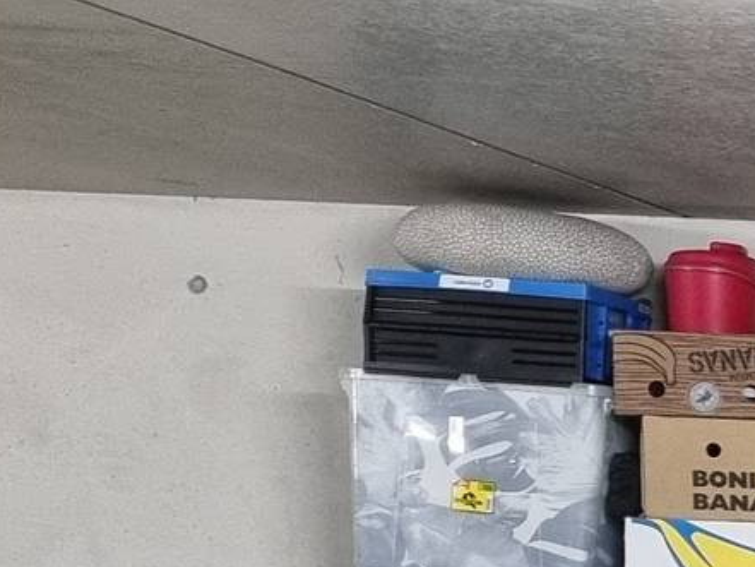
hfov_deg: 10.3
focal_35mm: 151
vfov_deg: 9.5
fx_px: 3294
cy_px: 930
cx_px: 2090
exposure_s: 1/50
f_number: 1.8
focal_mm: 5.4
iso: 320
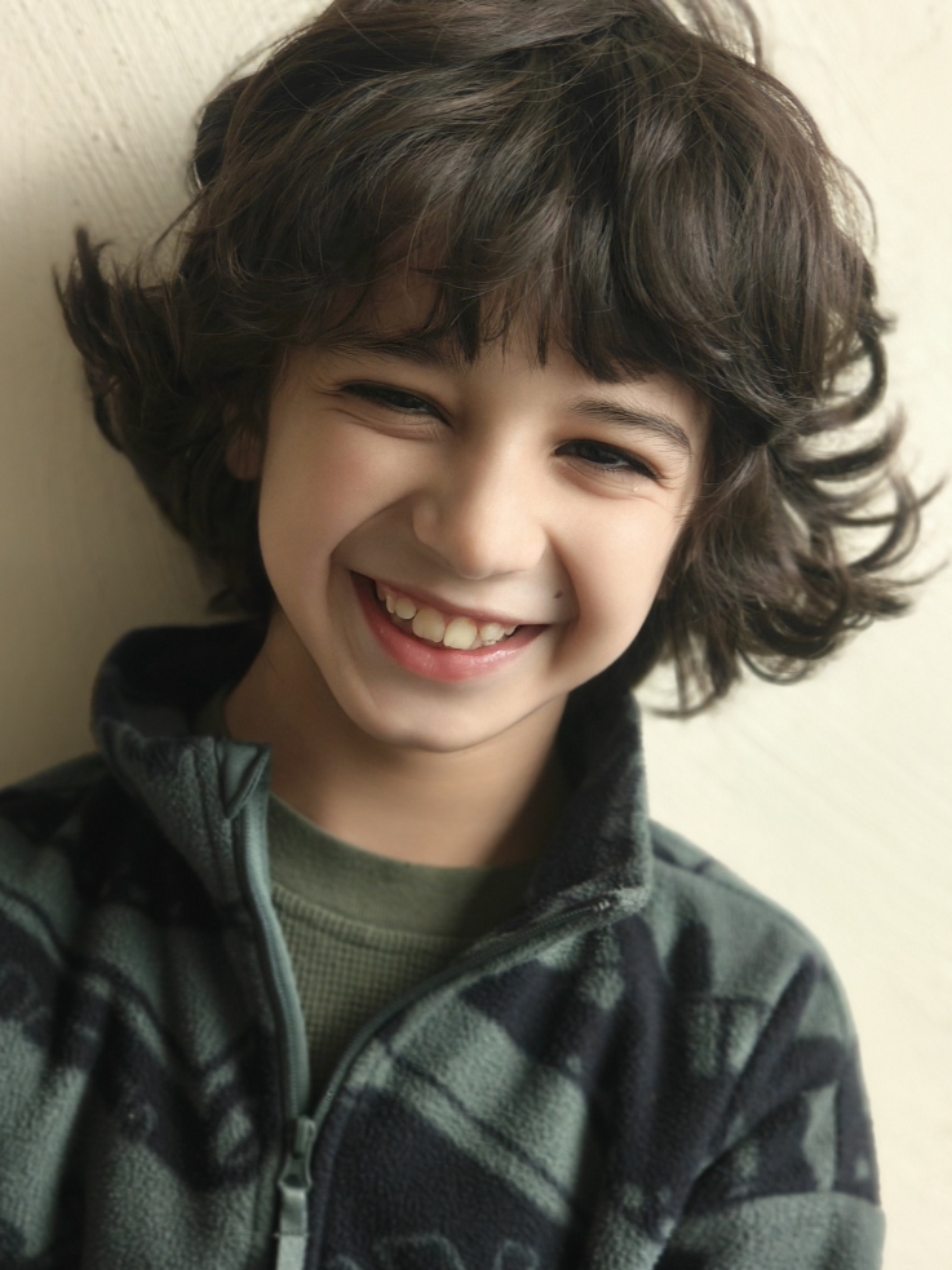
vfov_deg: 25.7
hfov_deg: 19.4
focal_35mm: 76
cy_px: 612
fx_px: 2787
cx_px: 460
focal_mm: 13.3
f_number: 4.5
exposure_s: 1/56
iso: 320
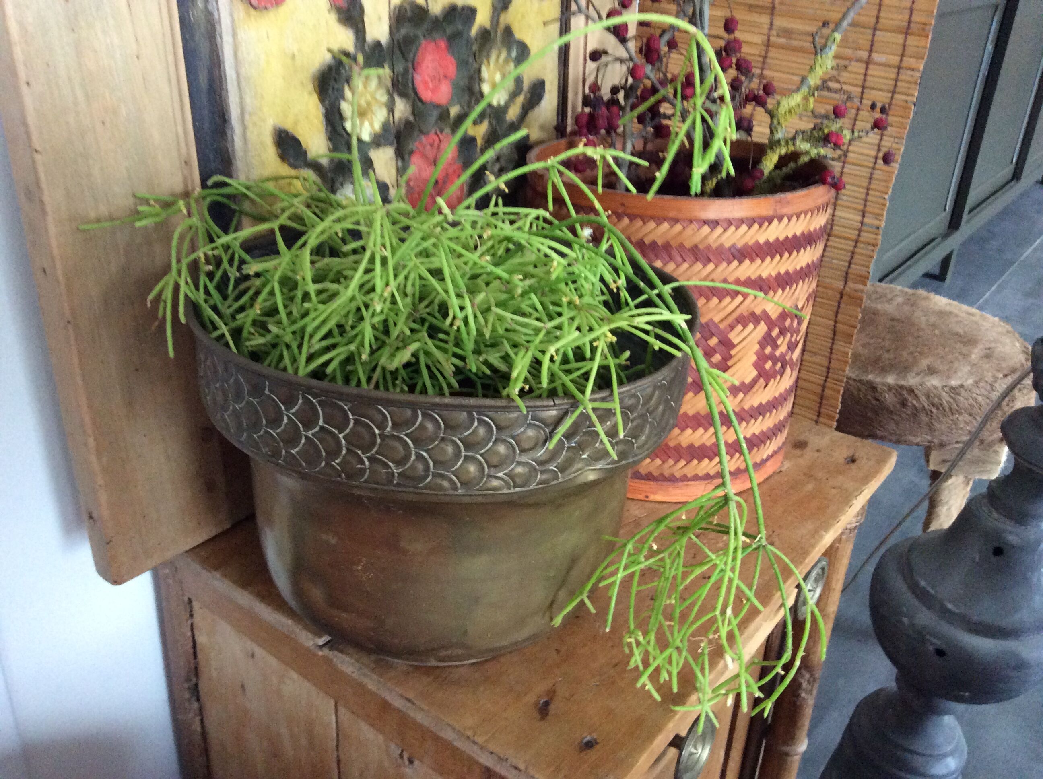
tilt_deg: -26.8
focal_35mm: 32
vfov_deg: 44.1
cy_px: 390
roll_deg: -1.8
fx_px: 963
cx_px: 522
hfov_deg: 56.9
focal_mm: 3.3
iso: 250
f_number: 2.4
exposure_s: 1/25
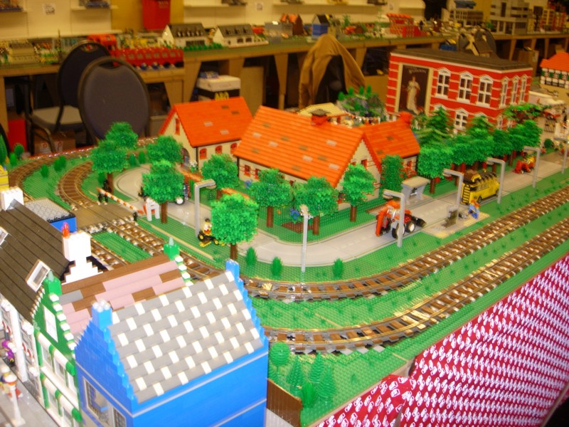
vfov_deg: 37.7
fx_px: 625
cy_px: 214
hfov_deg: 49.0
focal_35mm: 38
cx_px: 284
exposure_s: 1/6.3
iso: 79
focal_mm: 7.8
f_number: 2.8
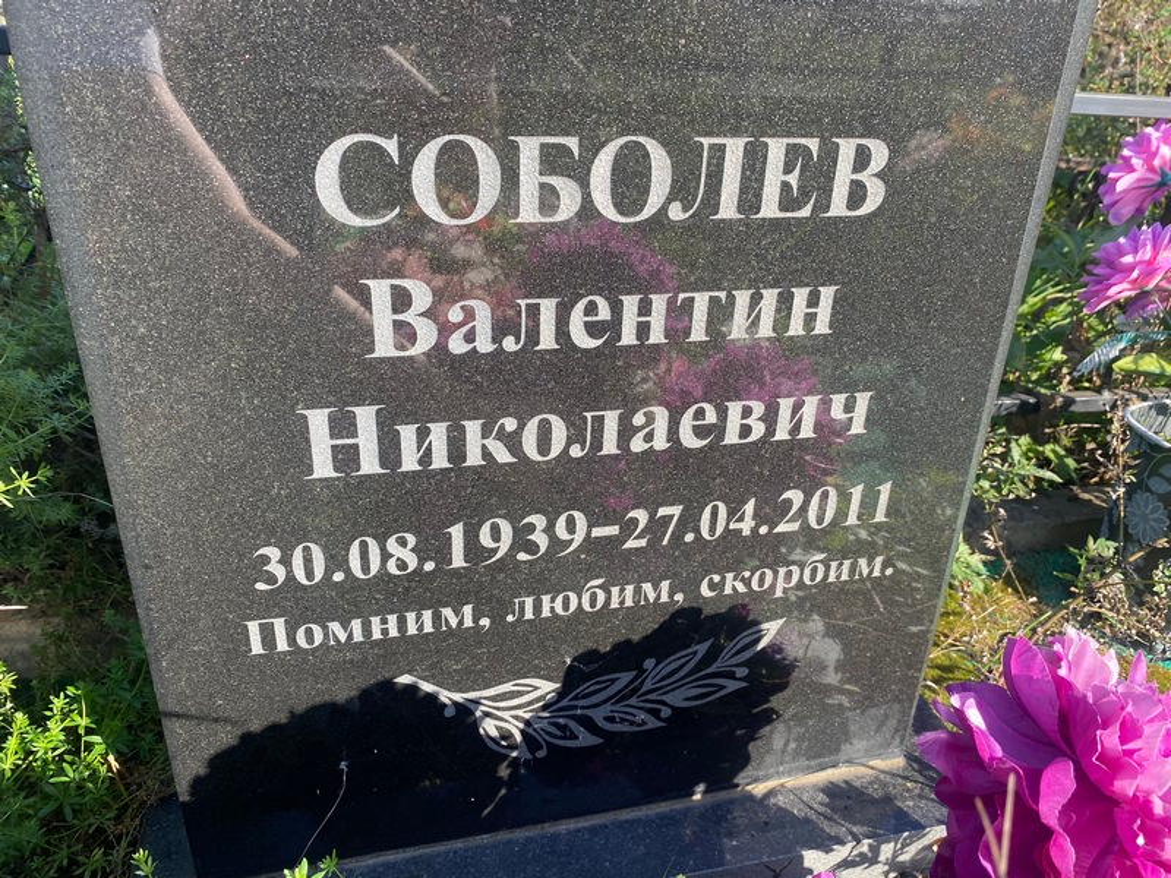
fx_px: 880
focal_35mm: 26
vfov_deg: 53.1
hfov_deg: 67.3
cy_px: 439
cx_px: 586
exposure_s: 1/491
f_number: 1.8
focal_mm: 4.25
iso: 32
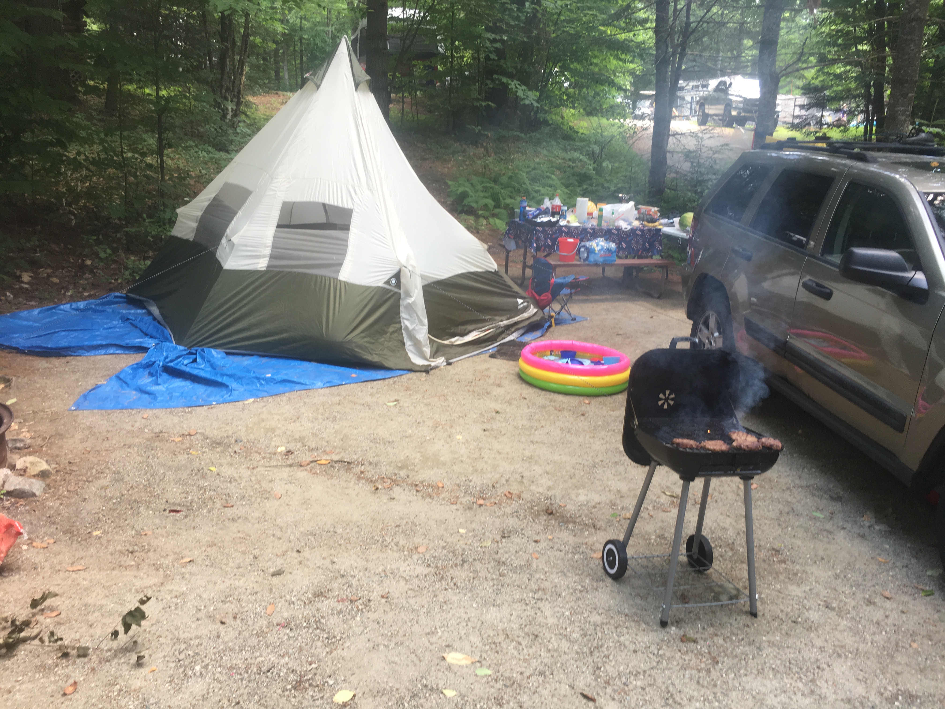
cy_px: 354
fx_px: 792
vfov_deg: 48.2
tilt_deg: -15.0
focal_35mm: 29
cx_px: 472
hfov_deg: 61.7
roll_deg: -0.2
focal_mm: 4.15
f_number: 2.2
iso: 32
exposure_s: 1/60
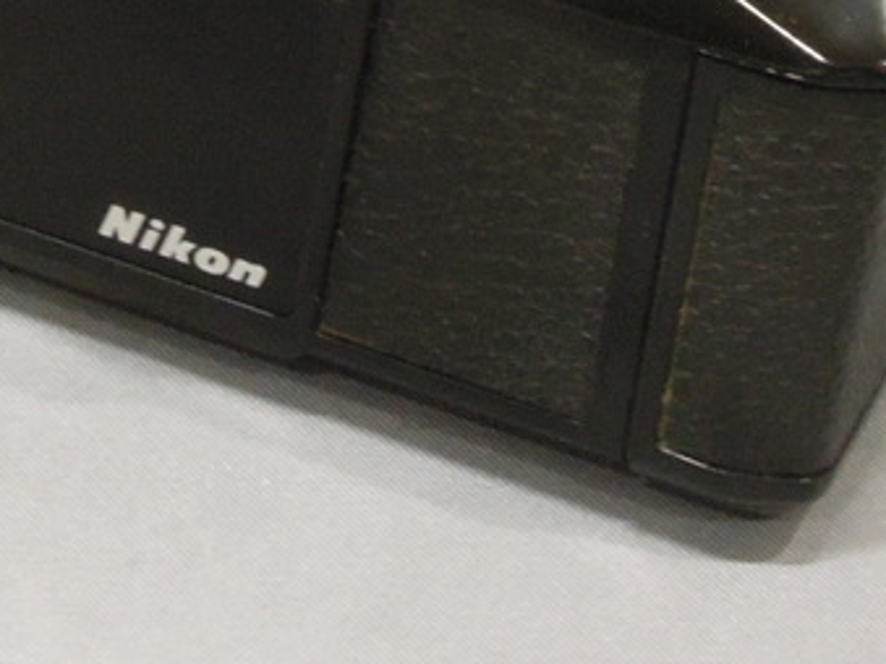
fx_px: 4529
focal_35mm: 177
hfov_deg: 11.0
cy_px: -272
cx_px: -99
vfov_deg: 8.2
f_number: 6.6
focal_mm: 9
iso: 800
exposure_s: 1/13
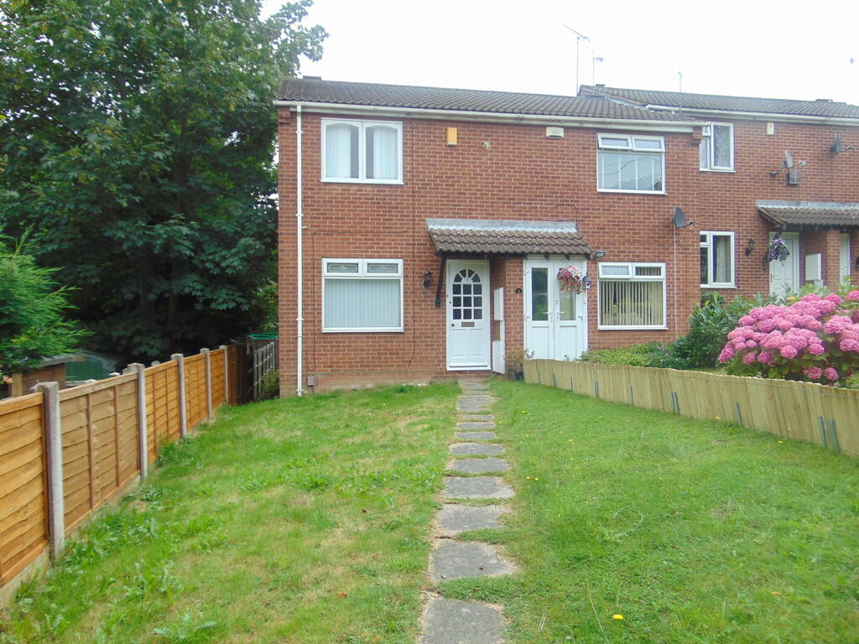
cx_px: 430
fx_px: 620
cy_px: 322
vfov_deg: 54.9
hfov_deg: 69.4
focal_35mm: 25
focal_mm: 4.5
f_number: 3
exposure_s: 1/125
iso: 80
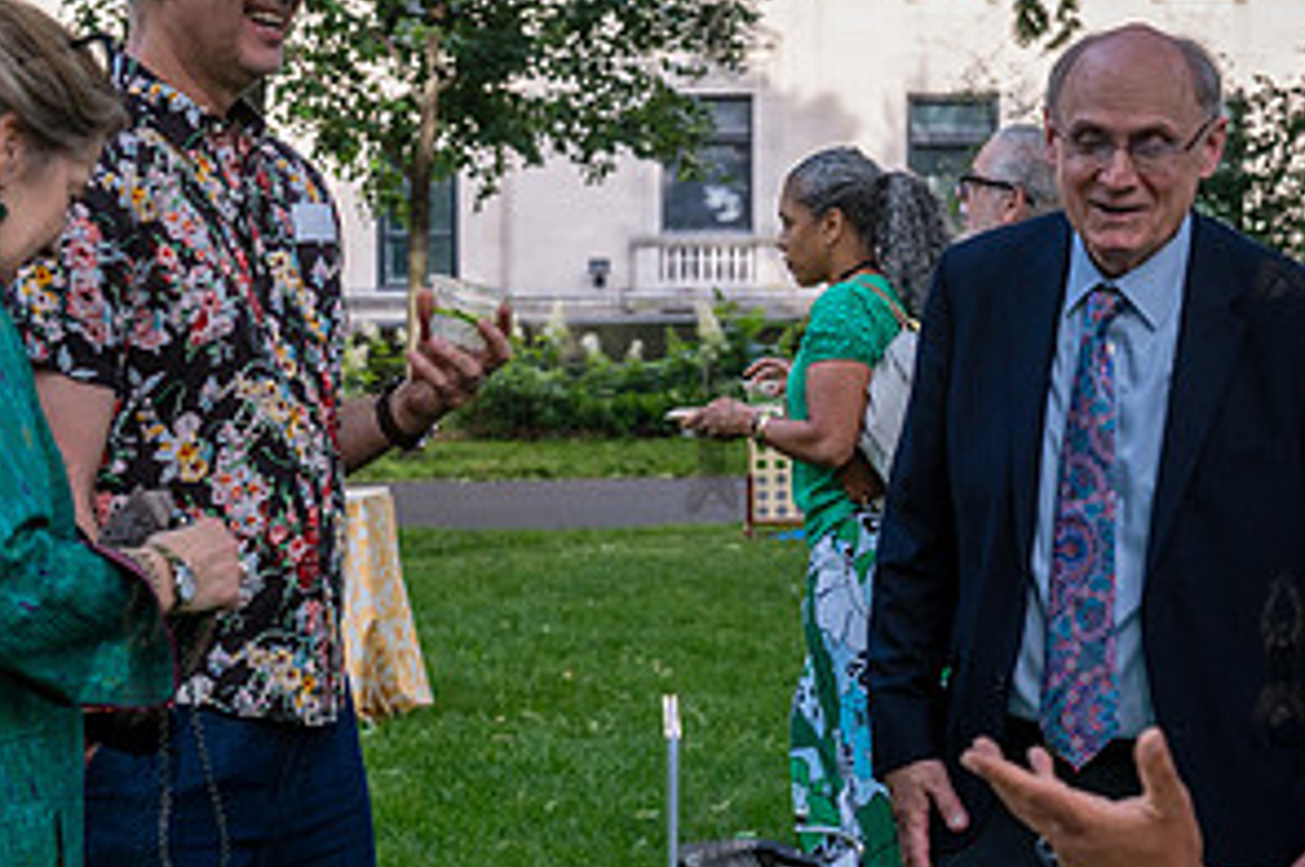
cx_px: 684
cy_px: 405
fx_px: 3512
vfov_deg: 14.1
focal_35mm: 97
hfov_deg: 21.0
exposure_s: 1/1000
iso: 800
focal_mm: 43
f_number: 4
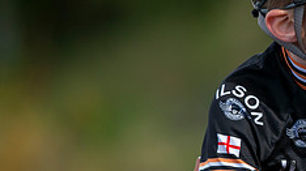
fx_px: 6322
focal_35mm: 780
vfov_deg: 1.6
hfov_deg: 2.8
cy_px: 103
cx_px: 353
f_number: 4.5
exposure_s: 1/1250
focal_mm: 300
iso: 320
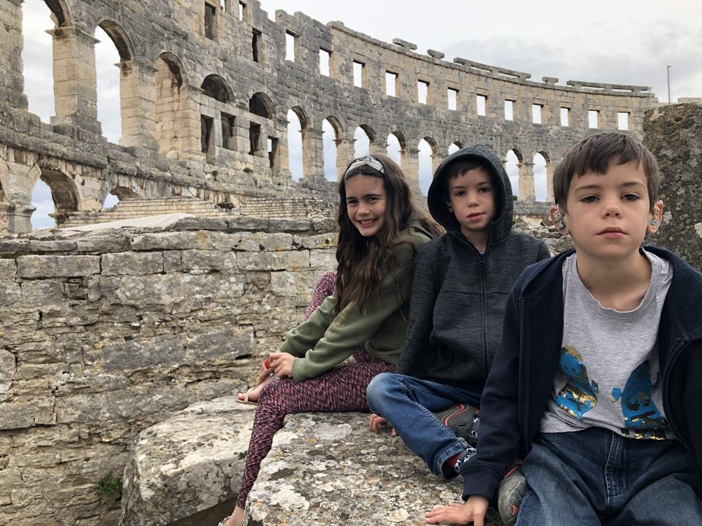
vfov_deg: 49.7
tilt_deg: -0.9
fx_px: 568
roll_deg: +2.1
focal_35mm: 28
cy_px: 263
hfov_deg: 63.4
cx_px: 351
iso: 20
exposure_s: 1/685
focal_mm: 3.99
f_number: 1.8
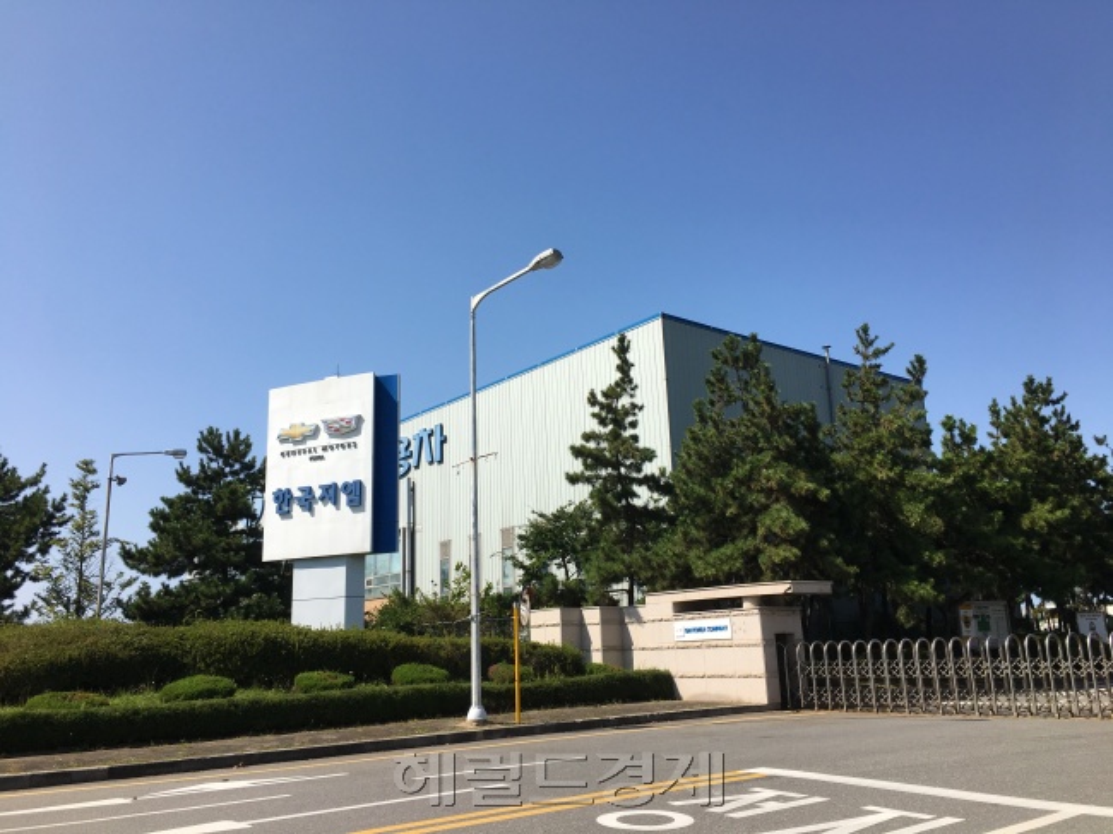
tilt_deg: +14.2
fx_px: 932
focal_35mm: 29
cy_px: 417
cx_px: 556
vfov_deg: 48.2
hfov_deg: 61.7
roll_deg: +2.1
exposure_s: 1/2024
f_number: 2.2
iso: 25
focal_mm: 4.15
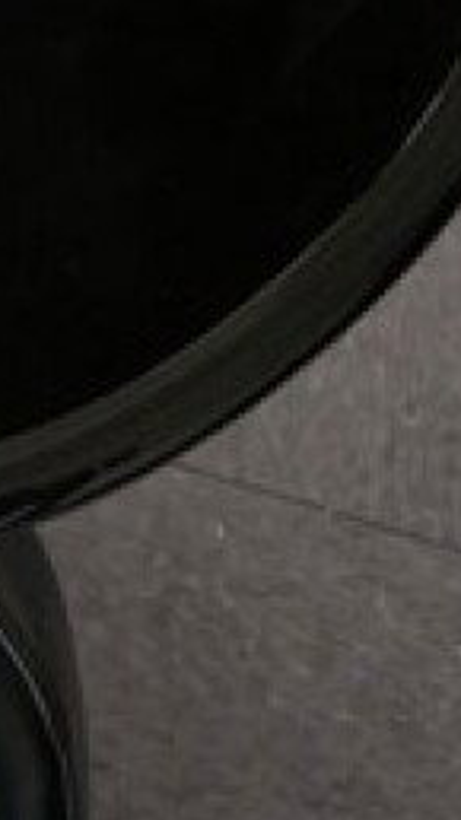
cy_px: -313
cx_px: -321
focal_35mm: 79
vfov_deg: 23.1
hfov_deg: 13.9
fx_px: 1718
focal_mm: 6.3
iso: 3200
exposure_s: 1/15
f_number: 1.7
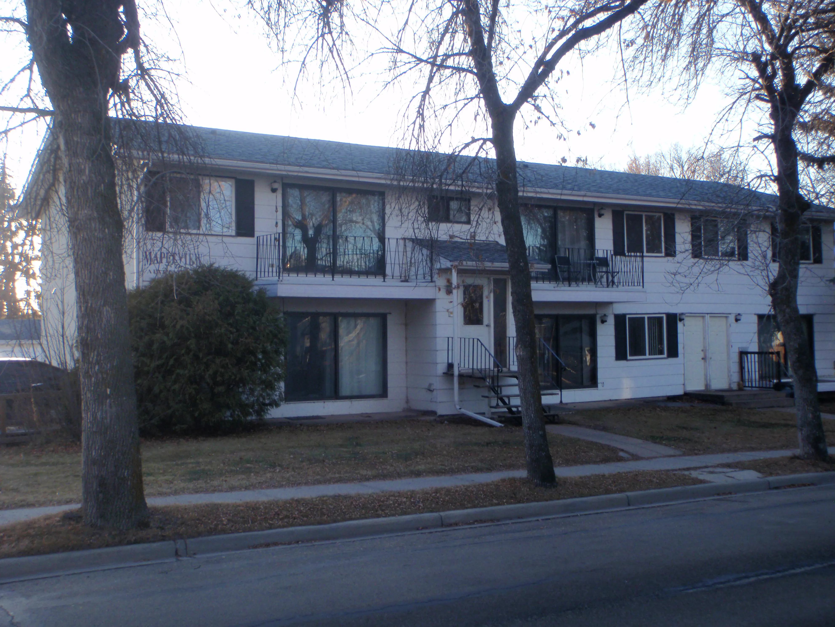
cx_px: 418
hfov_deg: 51.4
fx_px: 868
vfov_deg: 39.7
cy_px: 314
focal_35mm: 36
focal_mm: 6.53
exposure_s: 1/100
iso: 64
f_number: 4.1
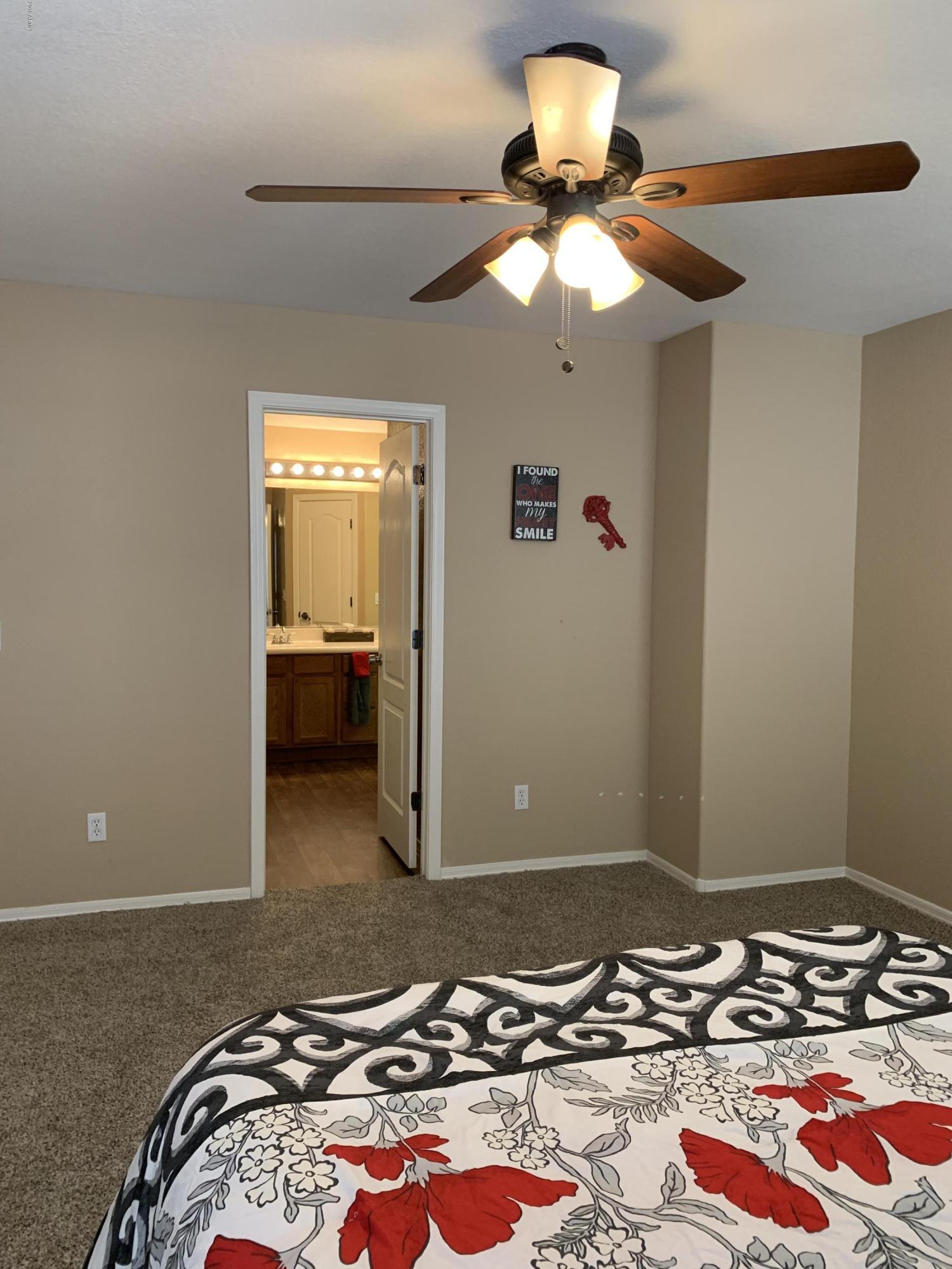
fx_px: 953
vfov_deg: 67.3
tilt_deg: -2.0
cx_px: 476
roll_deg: -0.4
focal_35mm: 26
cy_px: 634
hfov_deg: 53.1
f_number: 1.8
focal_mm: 4.25
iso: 160
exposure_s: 1/60
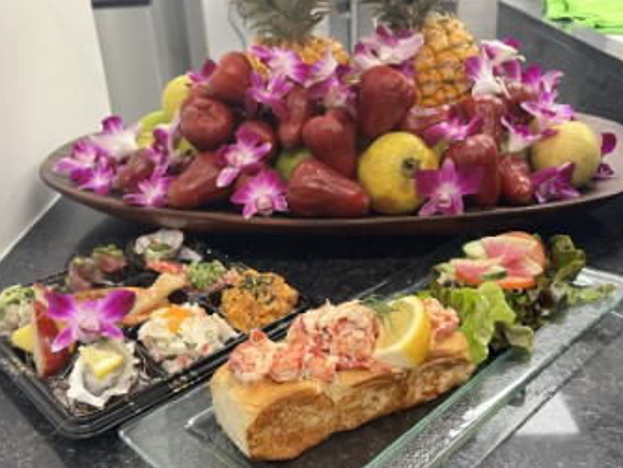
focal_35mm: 35
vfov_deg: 40.6
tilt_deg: -29.1
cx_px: 304
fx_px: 630
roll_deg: +1.4
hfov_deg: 52.6
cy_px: 270
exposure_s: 1/60
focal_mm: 5.1
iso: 100
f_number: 1.6
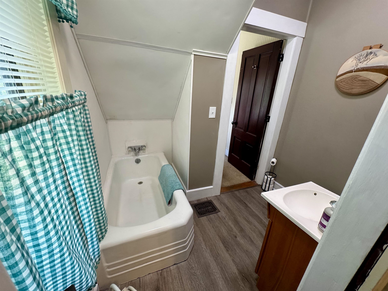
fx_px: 157
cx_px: 194
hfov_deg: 102.1
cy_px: 146
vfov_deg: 85.7
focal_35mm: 14
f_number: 2.2
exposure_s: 1/120
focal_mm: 2.22
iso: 250
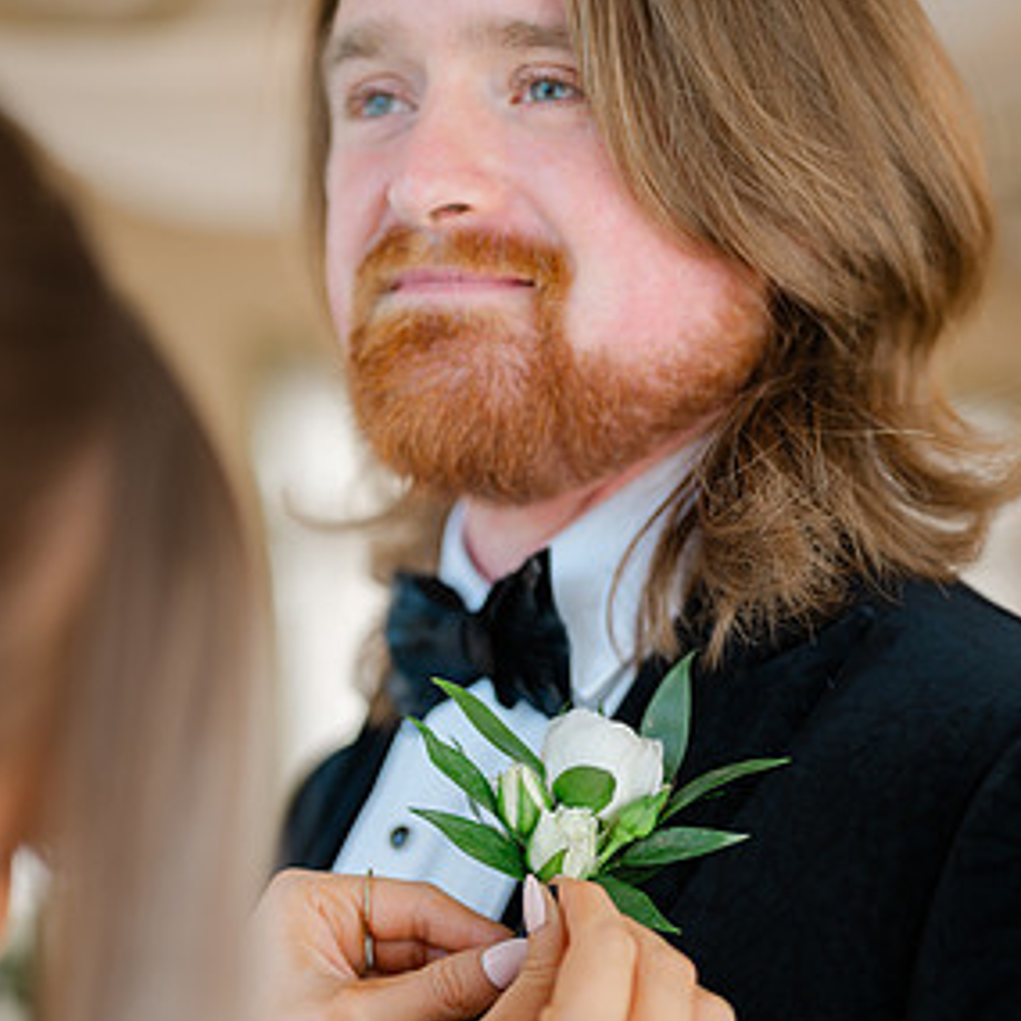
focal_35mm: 67
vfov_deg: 25.6
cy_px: 663
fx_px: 2236
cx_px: 527
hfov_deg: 25.7
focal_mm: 50
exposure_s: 1/100
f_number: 1.8
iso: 64
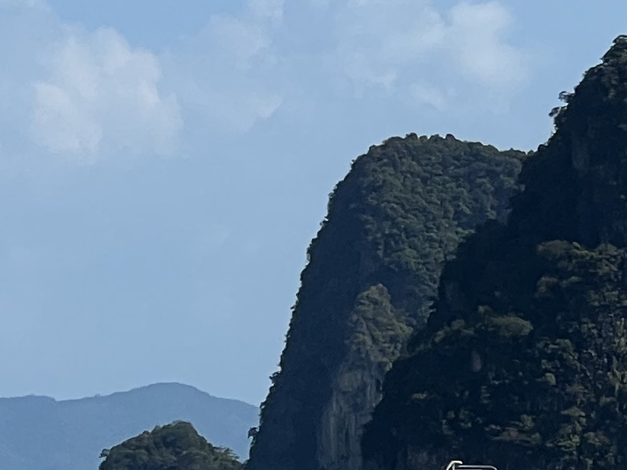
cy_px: 372
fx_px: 6754
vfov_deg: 4.0
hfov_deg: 5.3
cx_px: 477
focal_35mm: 373
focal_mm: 9
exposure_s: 1/1292
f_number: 2.8
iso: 32
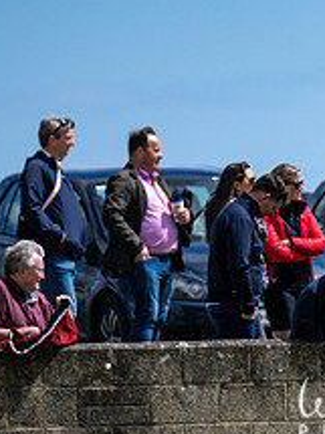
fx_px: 14623
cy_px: 367
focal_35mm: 1167
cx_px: 430
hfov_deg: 1.3
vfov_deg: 1.7
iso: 125
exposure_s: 1/3200
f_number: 2.8
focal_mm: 300
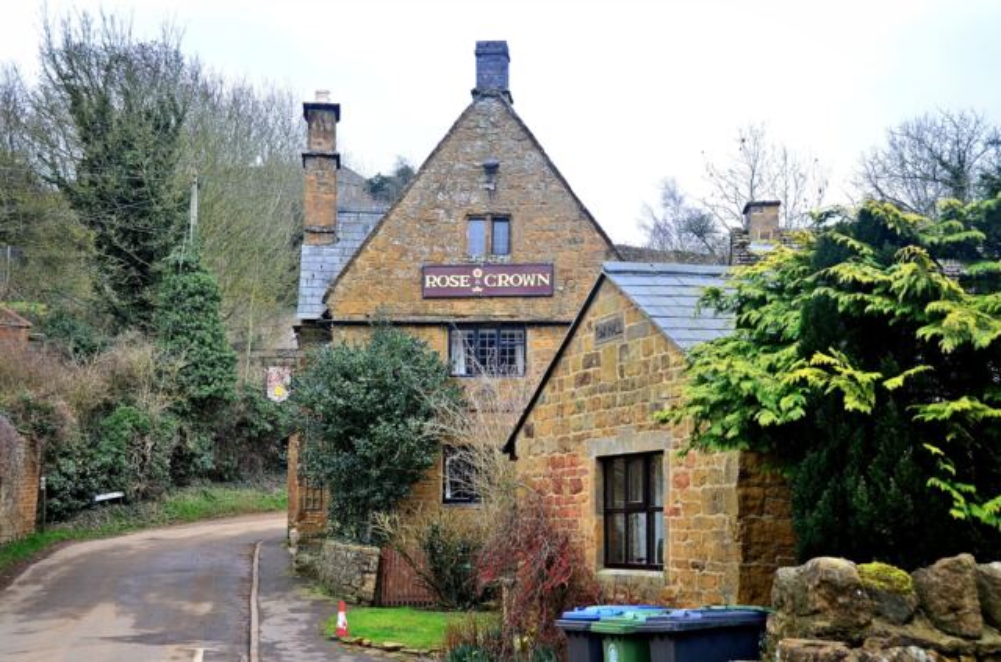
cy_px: 331
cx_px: 500
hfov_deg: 35.1
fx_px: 1581
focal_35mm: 57
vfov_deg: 23.6
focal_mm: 38
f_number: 8
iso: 400
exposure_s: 1/160
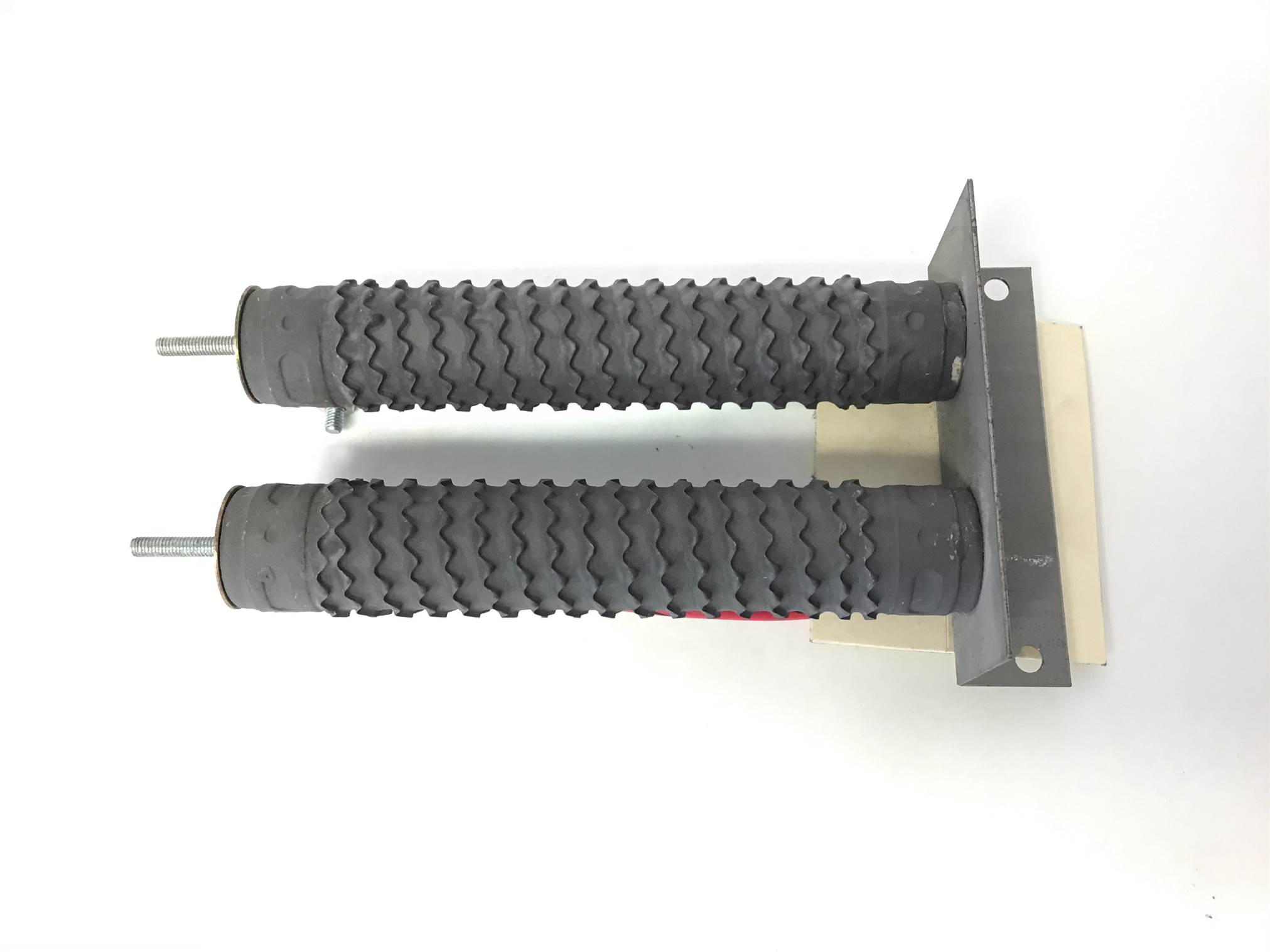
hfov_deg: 58.4
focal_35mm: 31
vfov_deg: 45.4
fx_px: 1137
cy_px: 476
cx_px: 635
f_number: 2.4
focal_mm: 3.3
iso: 80
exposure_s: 1/30
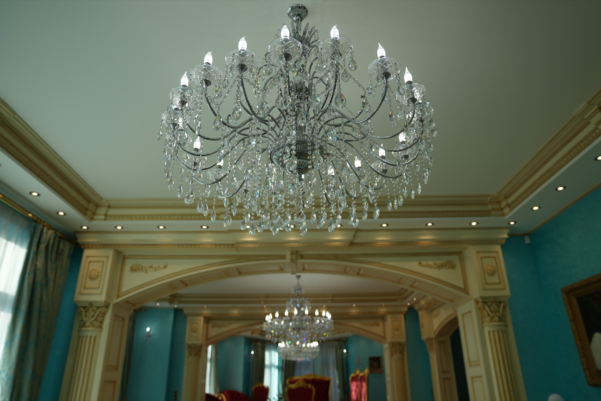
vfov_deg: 53.2
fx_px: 401
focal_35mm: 24
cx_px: 300
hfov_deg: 73.7
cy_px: 200
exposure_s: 1/200
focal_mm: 24
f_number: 2.8
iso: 80
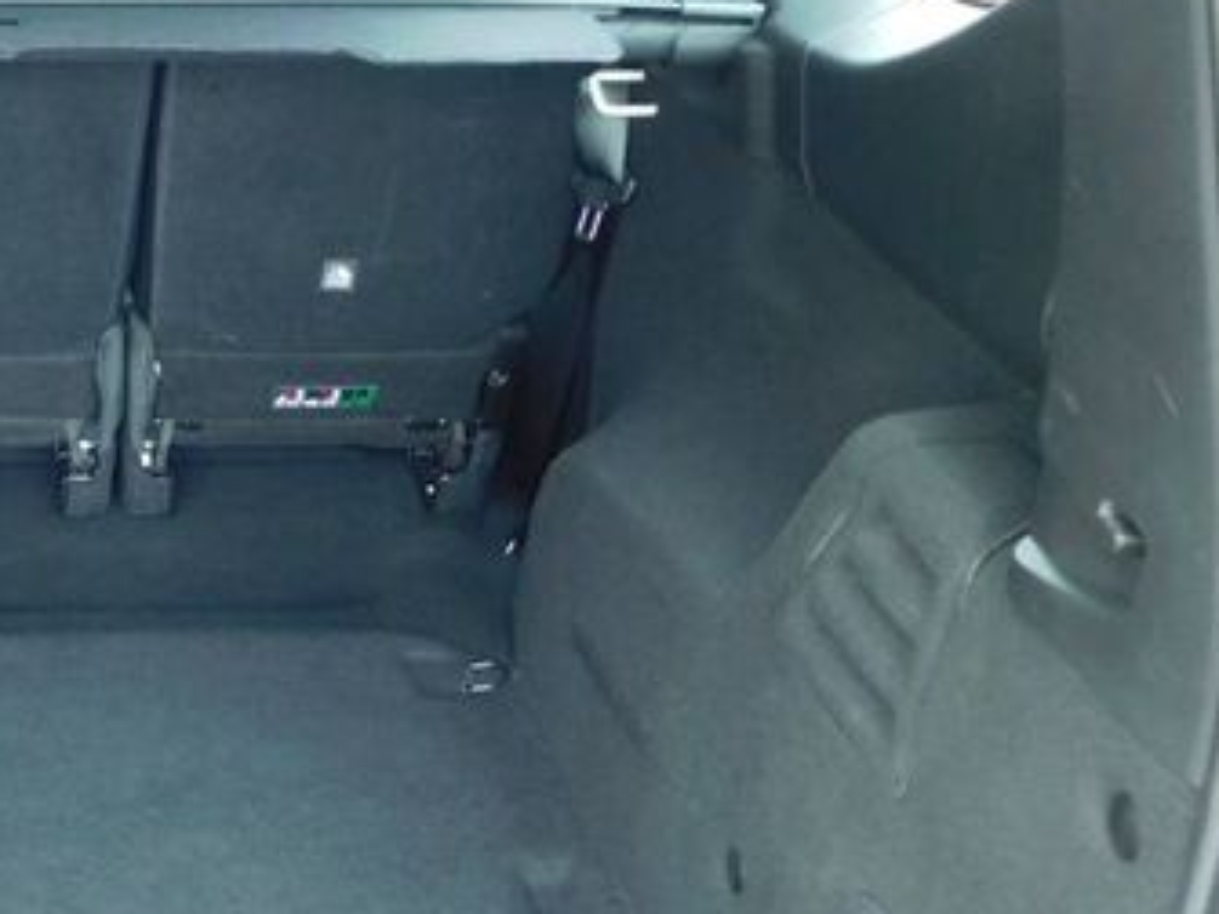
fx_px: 1936
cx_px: -69
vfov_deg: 26.5
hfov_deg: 31.6
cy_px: 462
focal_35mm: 55
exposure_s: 1/30
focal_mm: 4
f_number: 3
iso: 220
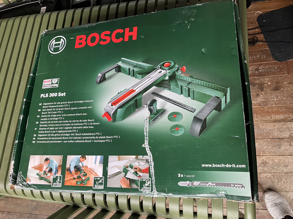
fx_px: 220
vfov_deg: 53.1
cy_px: 110
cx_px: 146
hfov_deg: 67.3
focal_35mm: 26
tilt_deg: -67.3
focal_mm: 5.1
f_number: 1.6
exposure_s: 1/95
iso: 125
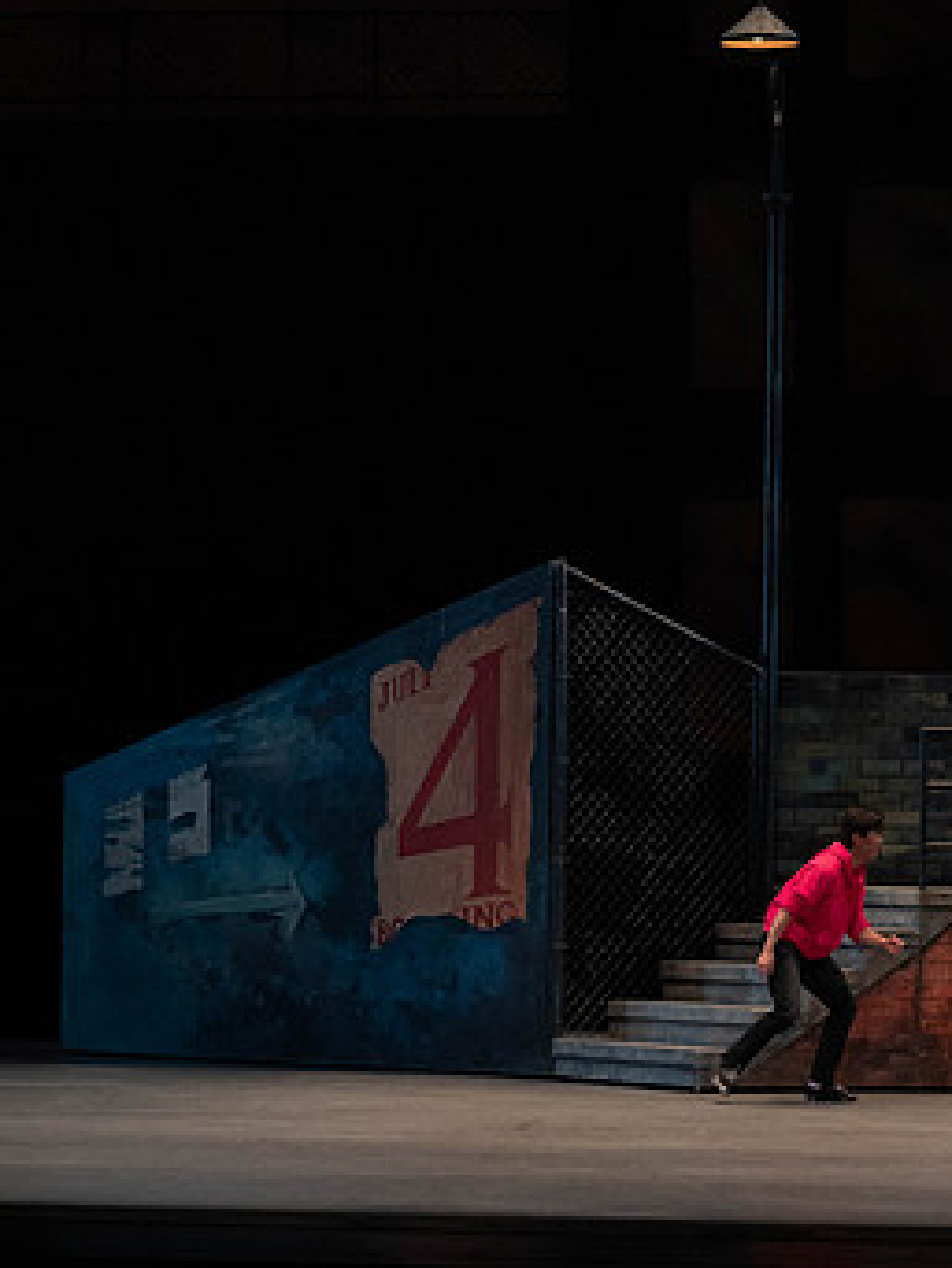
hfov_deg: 9.4
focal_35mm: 158
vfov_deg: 12.5
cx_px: 808
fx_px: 5786
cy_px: 610
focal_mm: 97
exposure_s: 1/400
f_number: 4.5
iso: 3200
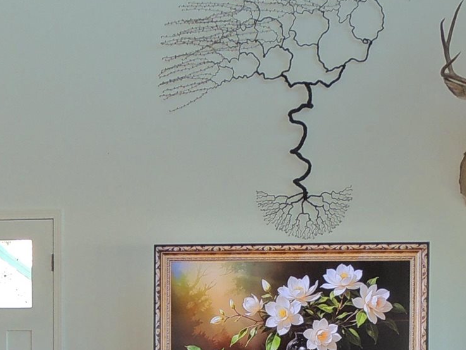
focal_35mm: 125
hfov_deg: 15.7
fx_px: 1683
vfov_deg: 11.6
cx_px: 116
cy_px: 439
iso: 110
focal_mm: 5.3
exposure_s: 1/40
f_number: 3.1
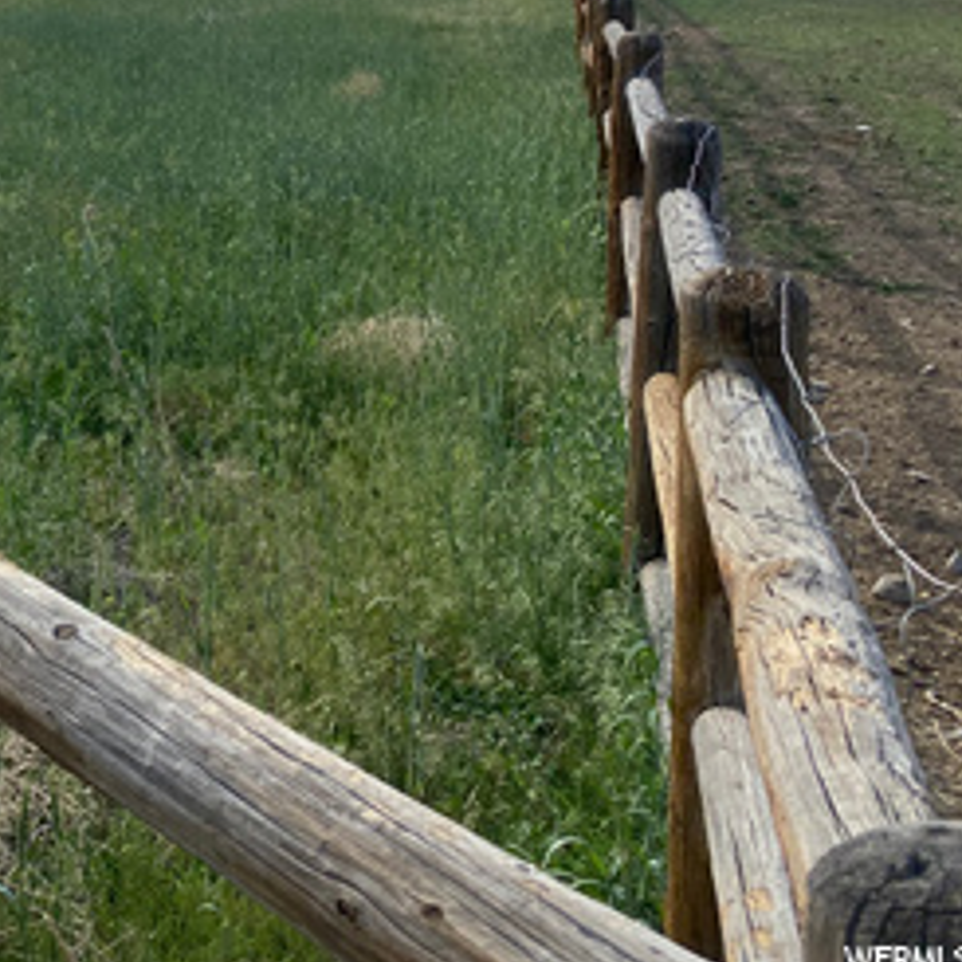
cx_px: -287
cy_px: 31
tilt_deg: -8.0
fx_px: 1886
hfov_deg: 24.9
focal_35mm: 60
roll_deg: -0.8
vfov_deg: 27.2
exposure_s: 1/4274
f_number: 1.8
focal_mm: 4.25
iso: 32
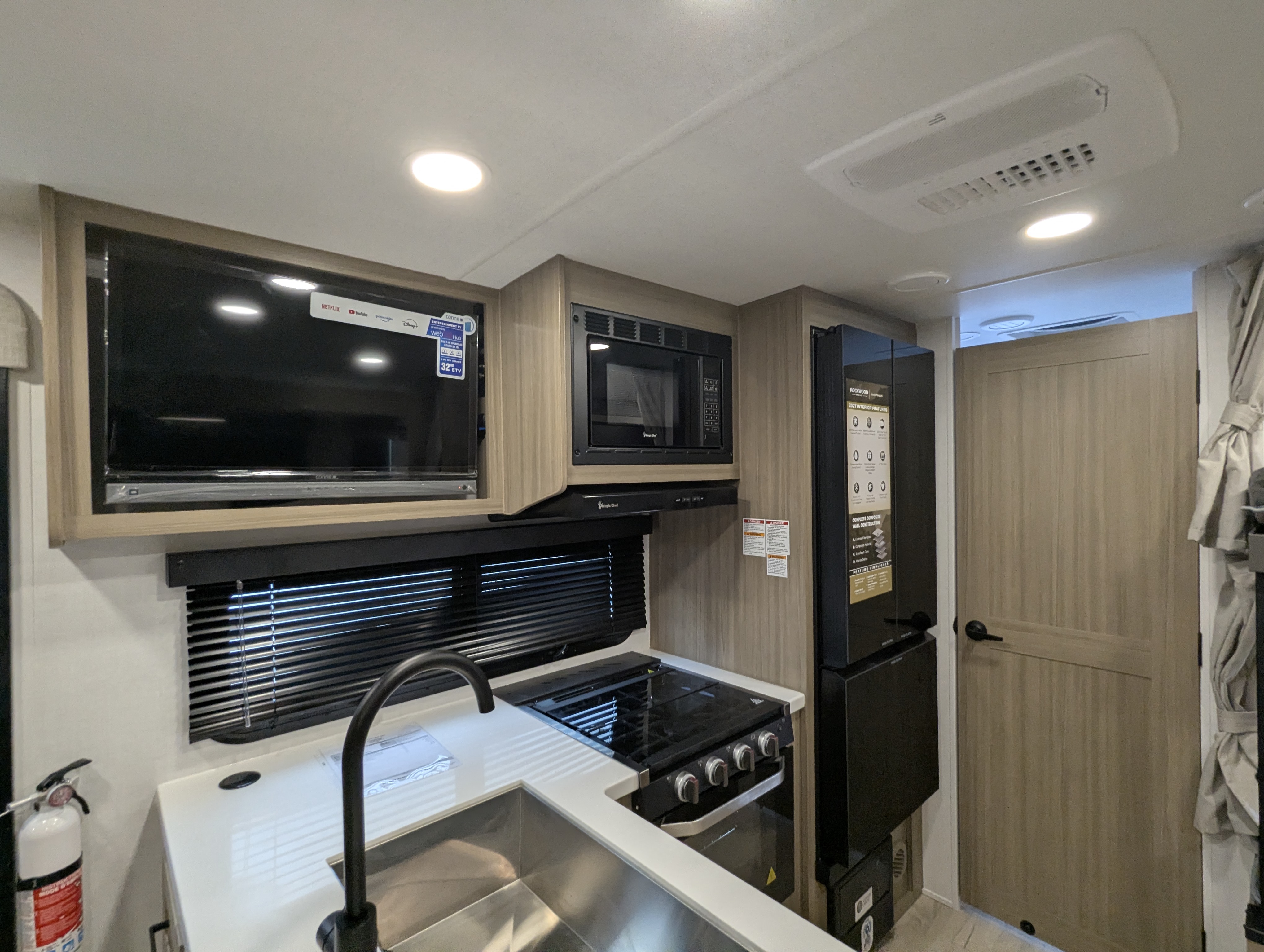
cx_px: 632
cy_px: 476
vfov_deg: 78.2
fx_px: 585
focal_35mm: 16
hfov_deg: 94.4
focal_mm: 2.35
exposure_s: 1/99.1
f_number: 2.2
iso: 224
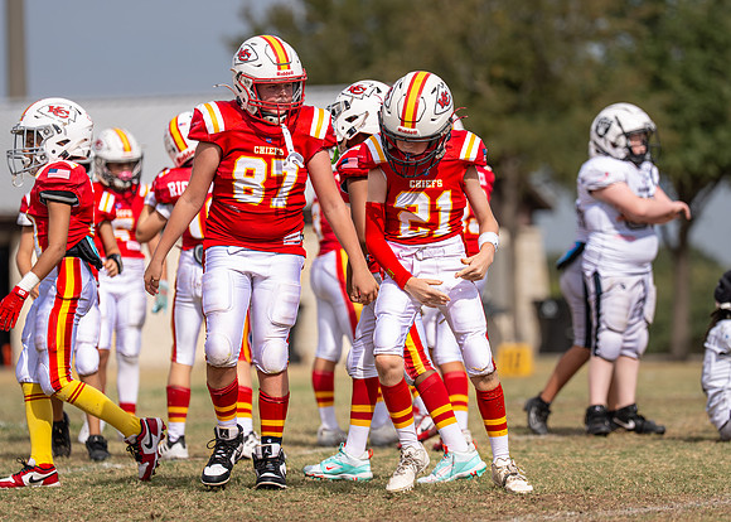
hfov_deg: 8.3
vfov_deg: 5.9
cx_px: 398
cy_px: 269
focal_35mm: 243
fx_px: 5047
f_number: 2.8
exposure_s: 1/6400
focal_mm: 165
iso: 160
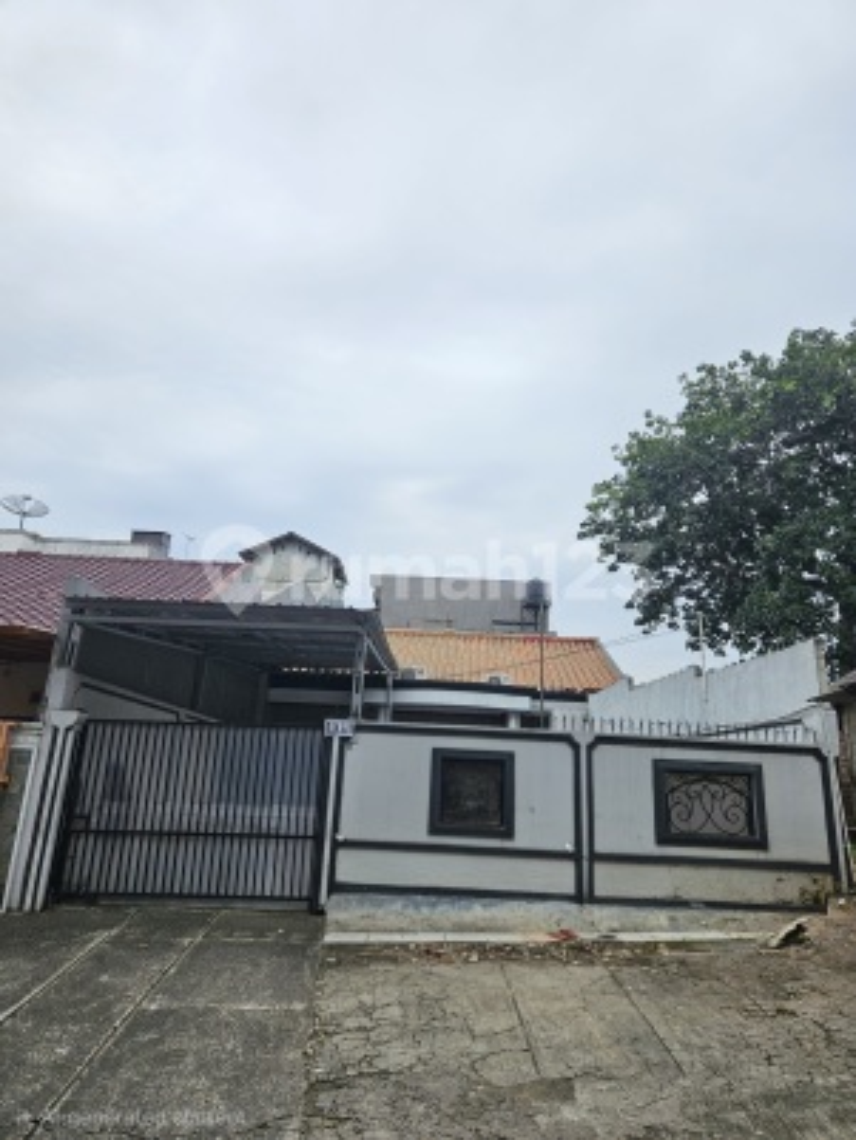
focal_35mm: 23
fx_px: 758
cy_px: 570
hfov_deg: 58.9
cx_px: 428
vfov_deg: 73.9
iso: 25
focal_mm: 5.4
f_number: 1.8
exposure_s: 1/5000
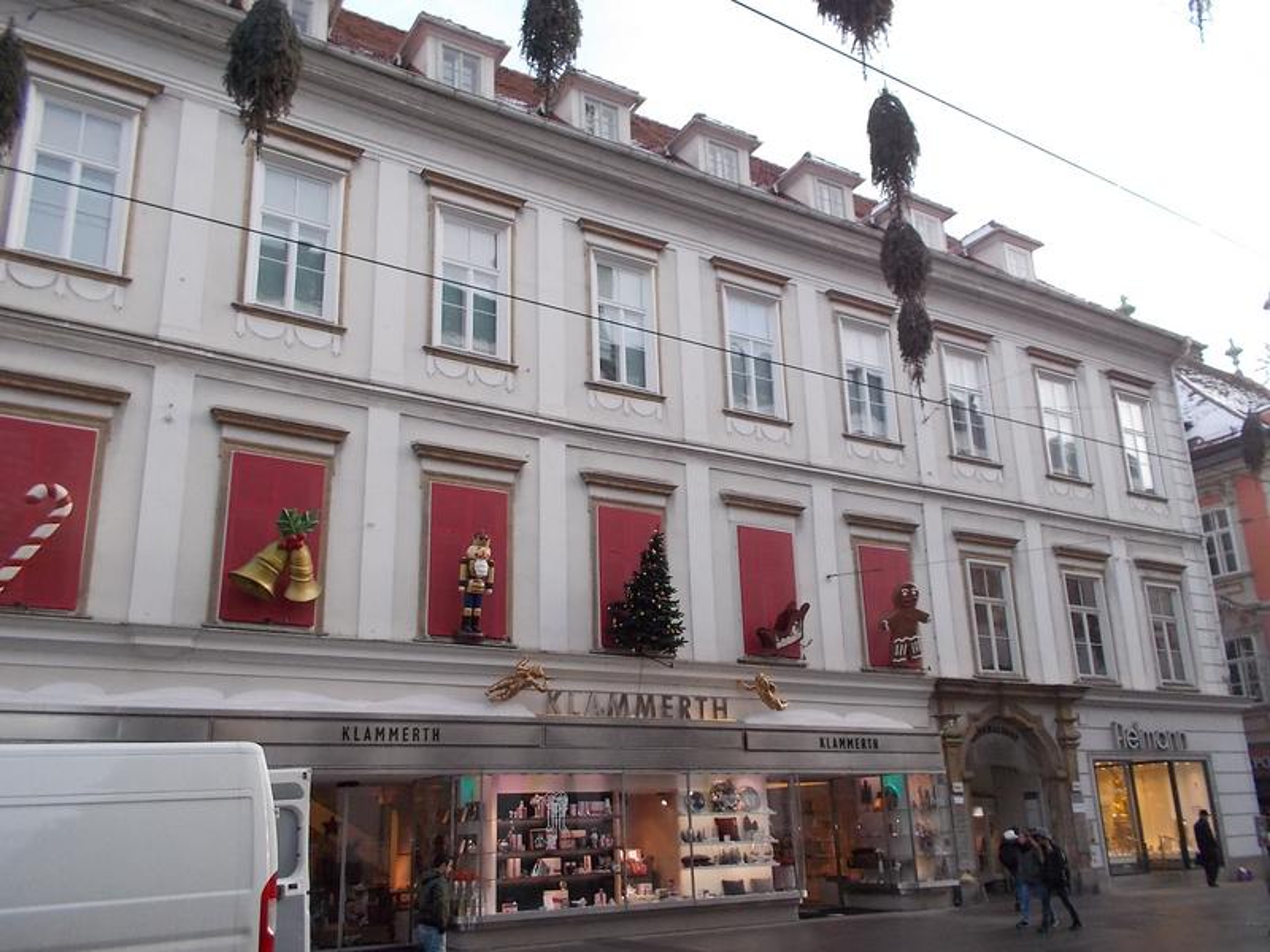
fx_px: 1064
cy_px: 476
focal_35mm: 29
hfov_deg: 61.7
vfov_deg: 48.2
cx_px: 635
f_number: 3.3
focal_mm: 4.1
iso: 200
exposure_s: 1/250
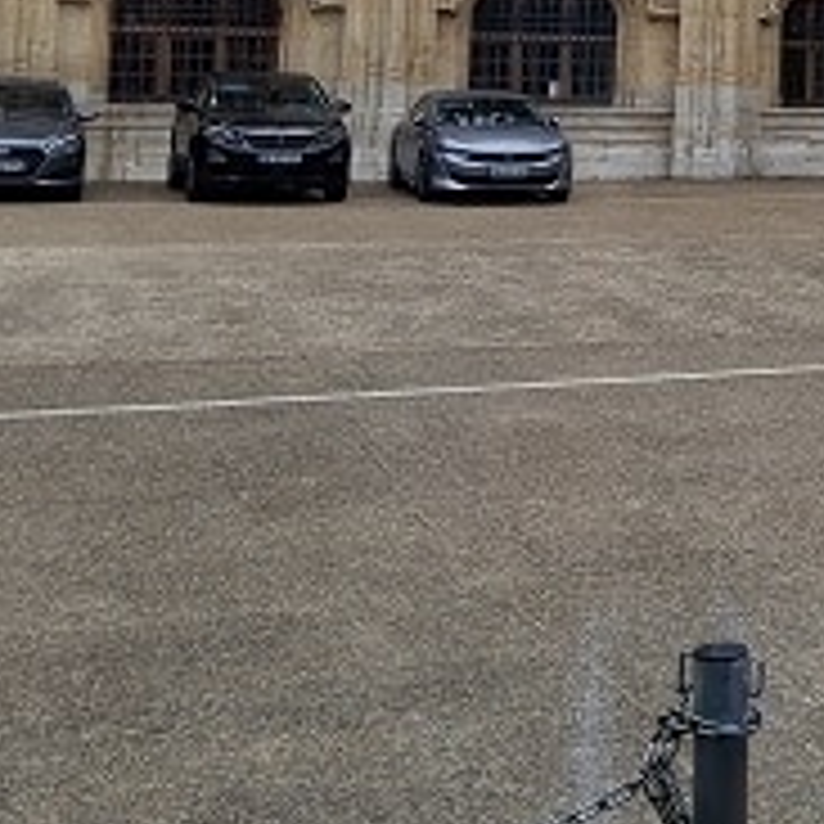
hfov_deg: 20.6
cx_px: 1018
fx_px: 2101
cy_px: -110
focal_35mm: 78
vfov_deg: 21.0
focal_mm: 3.08
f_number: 2
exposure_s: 1/337
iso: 50
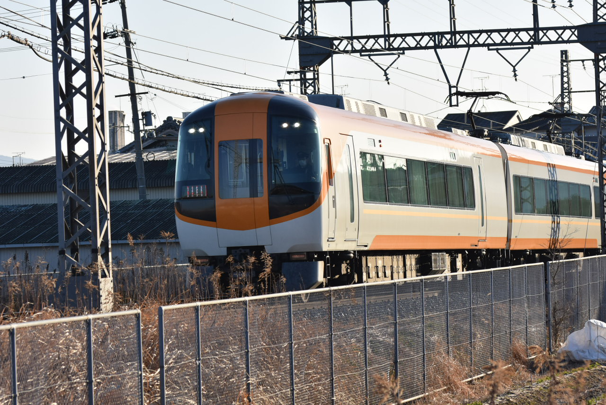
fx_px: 2654
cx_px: 303
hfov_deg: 13.0
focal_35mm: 158
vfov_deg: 8.7
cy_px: 202
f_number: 5.6
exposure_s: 1/1250
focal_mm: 105
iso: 400
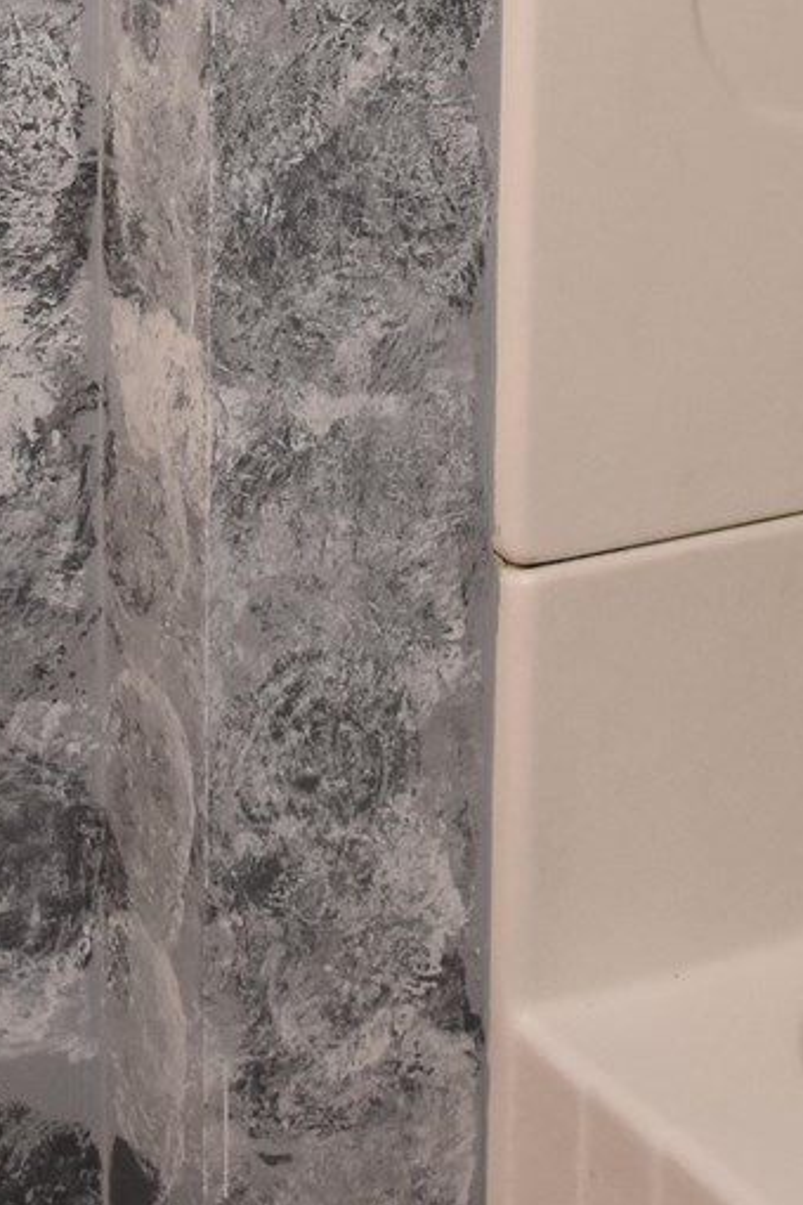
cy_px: -380
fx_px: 4082
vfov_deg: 15.9
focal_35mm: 122
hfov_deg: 11.2
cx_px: 425
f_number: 4
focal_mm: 18
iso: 800
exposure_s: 1/60
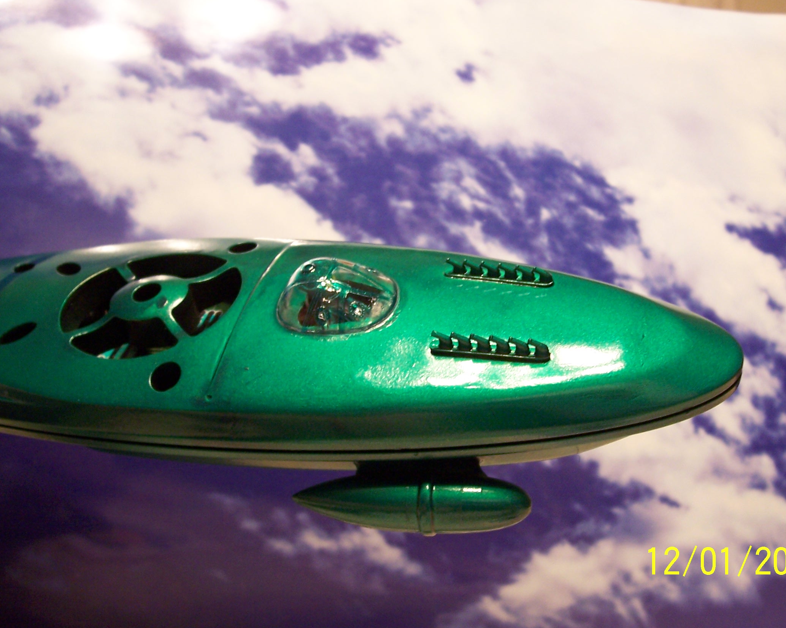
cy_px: 315
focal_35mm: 37
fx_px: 861
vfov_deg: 40.1
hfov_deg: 49.0
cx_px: 438
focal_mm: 5.6
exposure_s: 1/10
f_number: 2.7
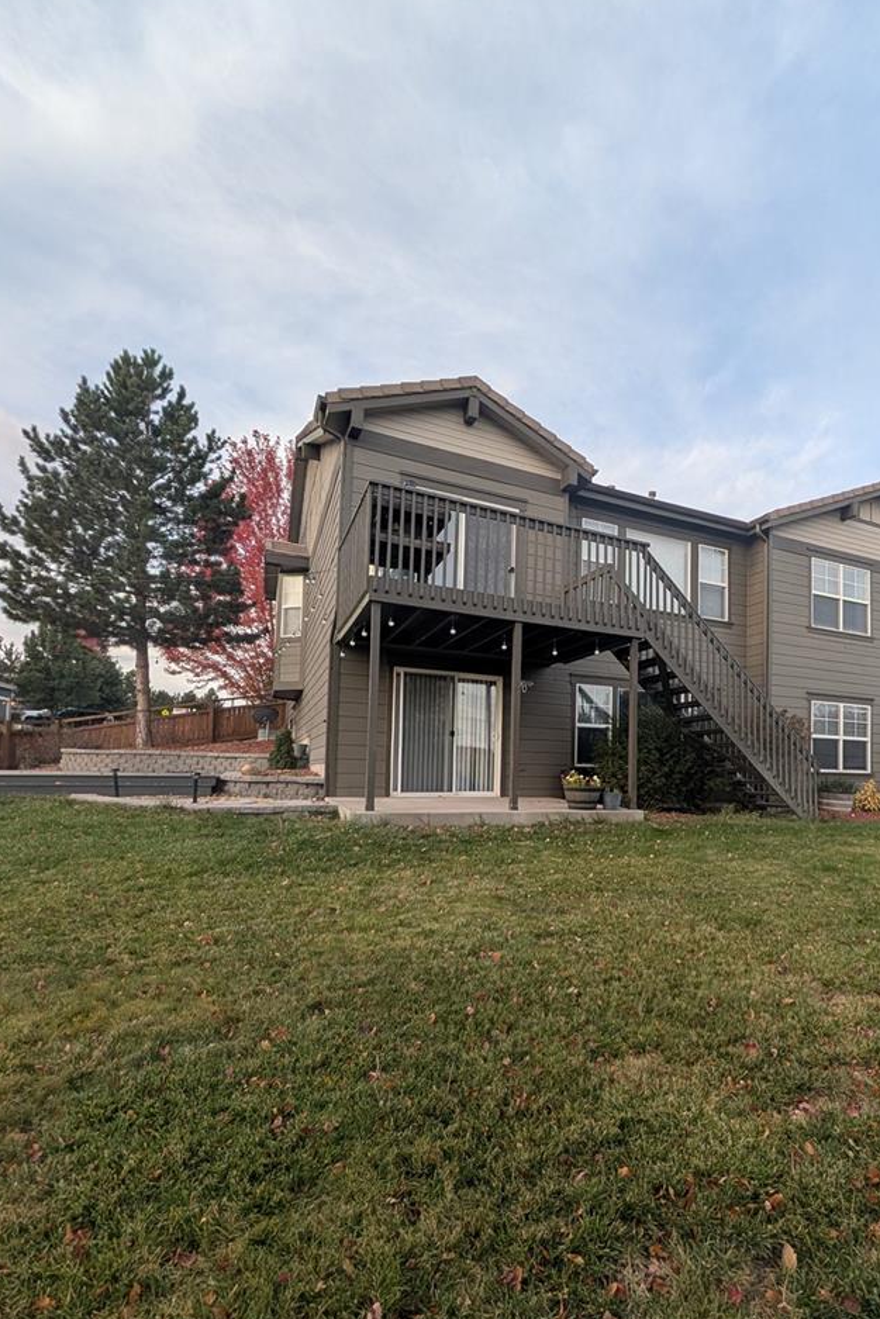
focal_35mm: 16
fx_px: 586
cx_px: 599
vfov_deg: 96.3
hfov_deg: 71.2
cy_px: 739
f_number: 1.7
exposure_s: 1/500
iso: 67
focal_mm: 2.02
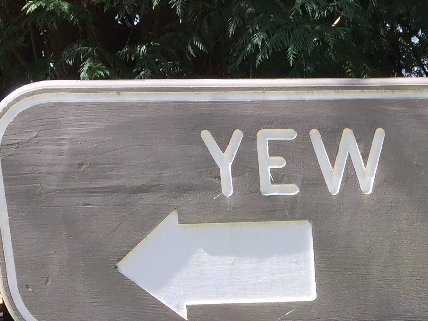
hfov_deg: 22.4
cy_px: 411
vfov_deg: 17.0
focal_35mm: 82
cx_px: 483
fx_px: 1014
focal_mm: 4.15
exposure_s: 1/344
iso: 32
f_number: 2.2
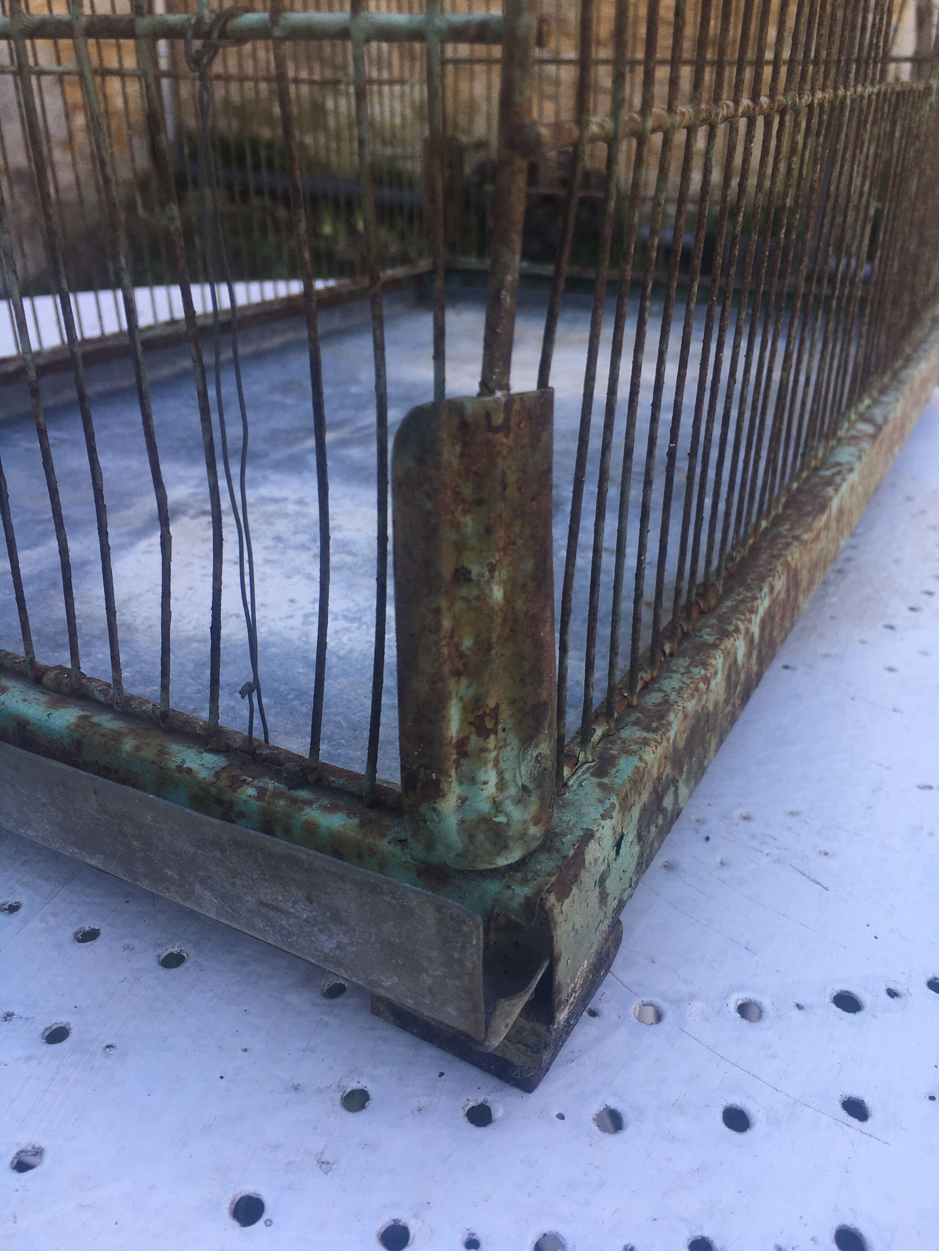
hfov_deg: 48.2
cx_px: 470
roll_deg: -2.6
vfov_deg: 61.7
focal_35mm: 29
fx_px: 1049
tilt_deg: -27.9
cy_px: 626
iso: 25
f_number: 2.2
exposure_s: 1/202
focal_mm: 4.15
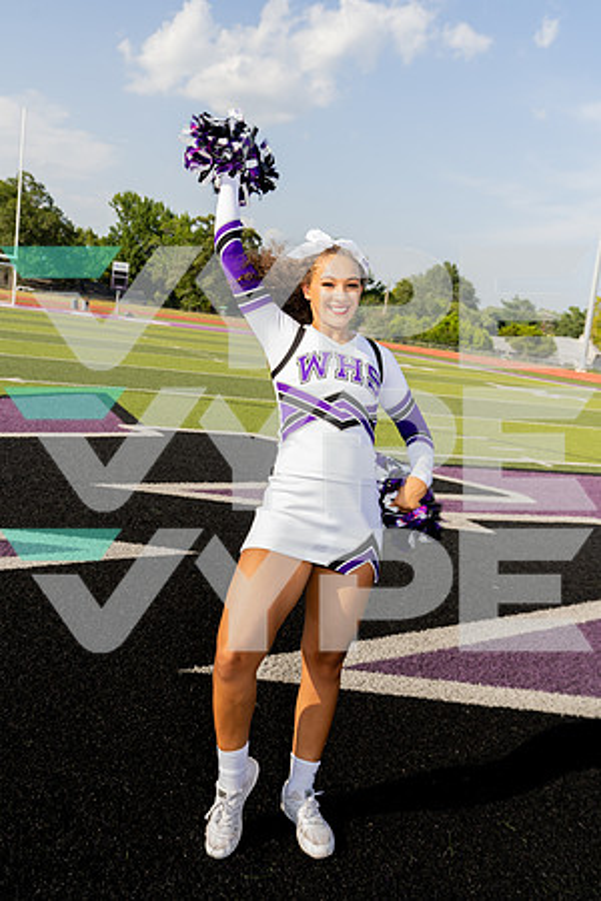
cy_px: 450
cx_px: 300
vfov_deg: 54.4
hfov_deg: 37.9
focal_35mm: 35
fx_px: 876
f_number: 6.3
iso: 100
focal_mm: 35
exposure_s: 1/250
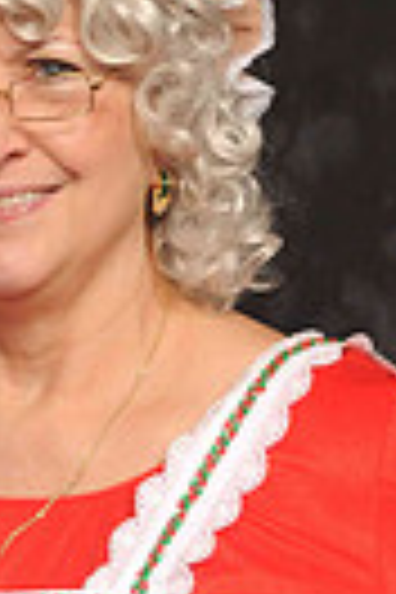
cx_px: 16
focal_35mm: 297
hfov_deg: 4.6
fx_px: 4900
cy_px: 446
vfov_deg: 6.9
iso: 200
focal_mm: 58
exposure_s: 1/60
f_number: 6.3
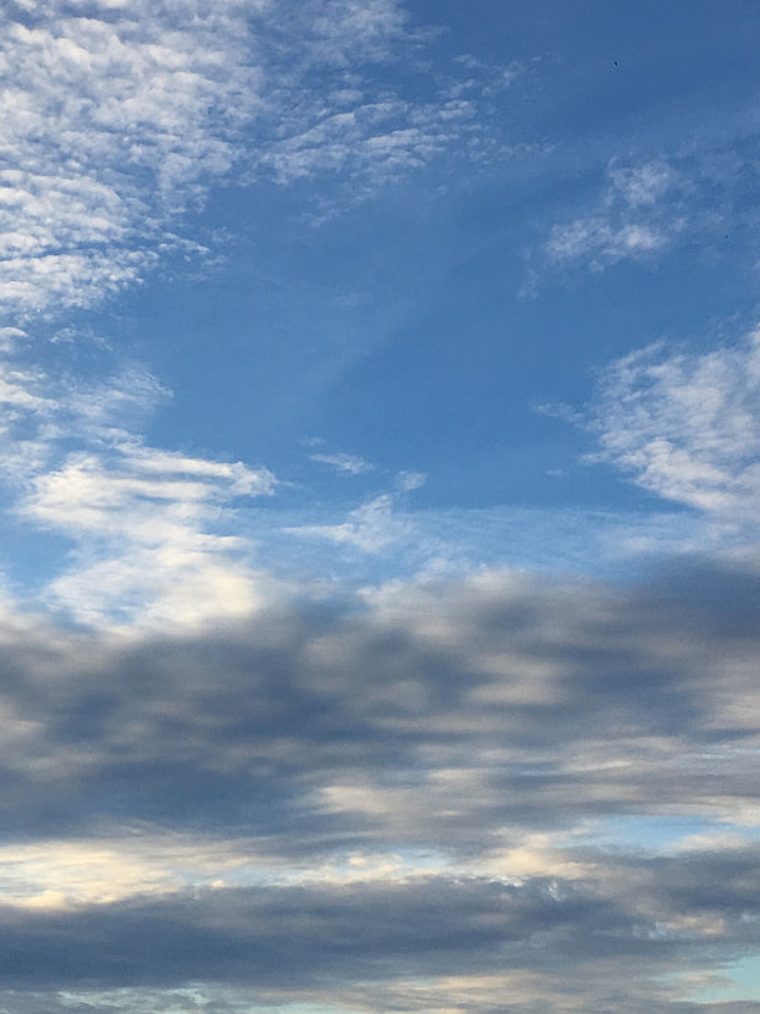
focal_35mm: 66
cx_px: 53
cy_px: 502
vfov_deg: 29.4
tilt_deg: +16.9
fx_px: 1933
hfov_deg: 21.7
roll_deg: -1.1
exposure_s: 1/605
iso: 25
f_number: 2.2
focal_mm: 4.15
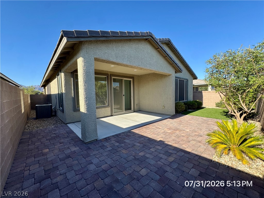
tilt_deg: -2.9
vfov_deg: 85.7
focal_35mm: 14
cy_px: 99
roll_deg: +0.1
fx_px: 107
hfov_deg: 102.1
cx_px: 132
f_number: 2.2
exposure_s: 1/734
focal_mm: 2.22
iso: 40
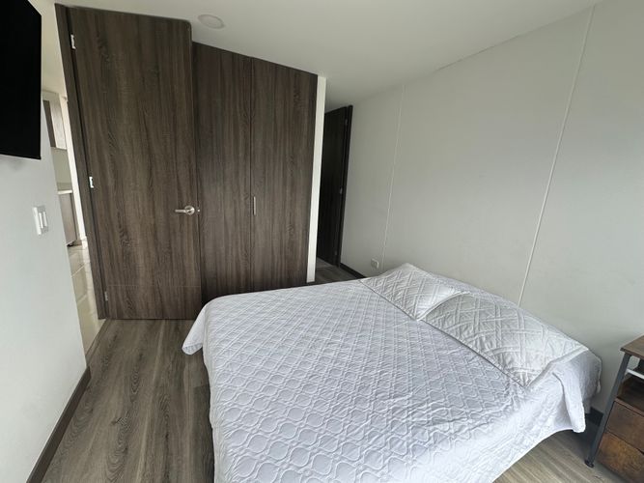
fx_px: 260
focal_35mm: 14
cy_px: 242
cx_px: 322
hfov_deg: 102.1
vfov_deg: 85.7
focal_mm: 2.22
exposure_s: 1/272
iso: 40
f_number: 2.2
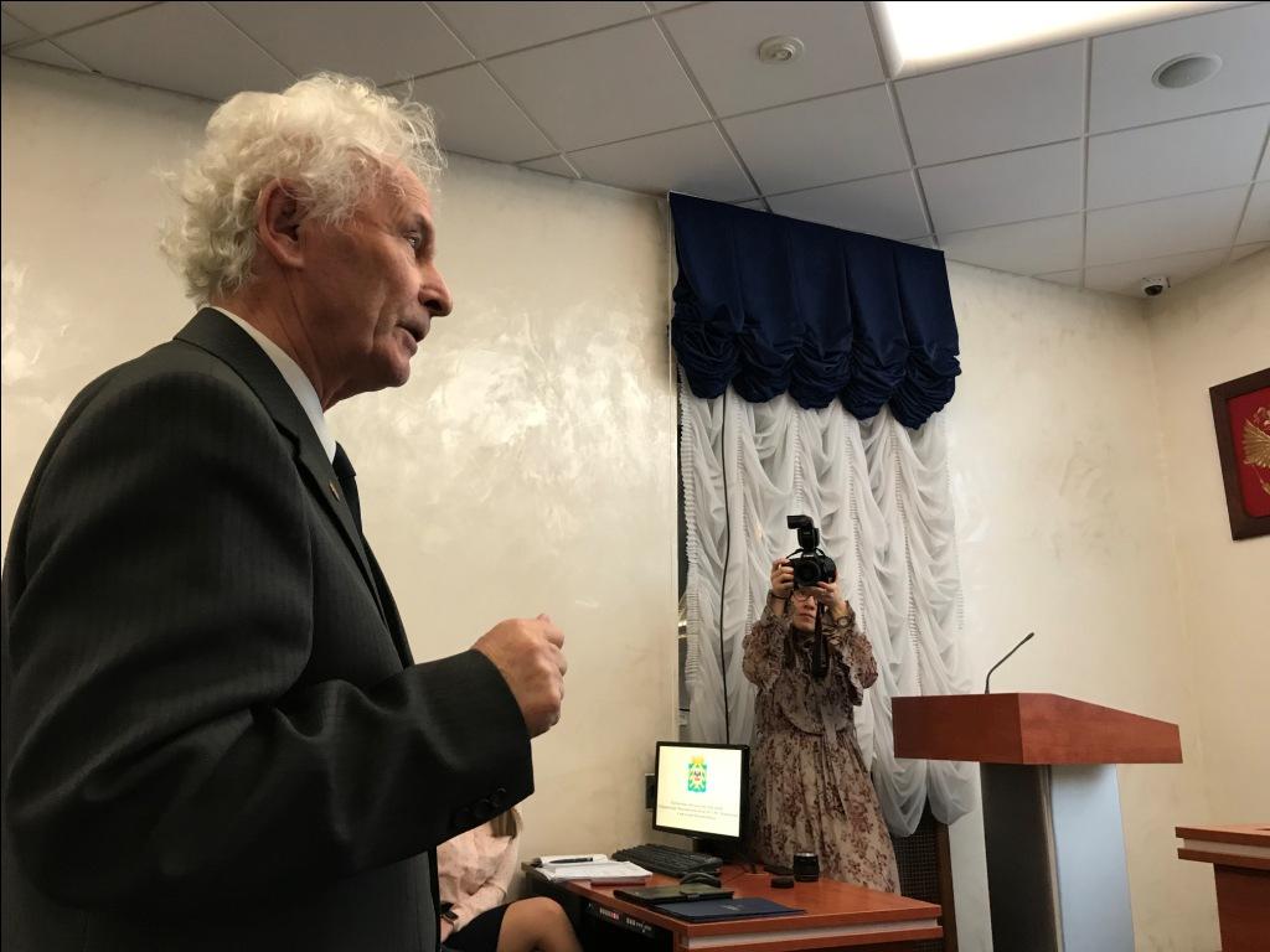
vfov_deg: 49.7
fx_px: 1027
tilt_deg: +13.0
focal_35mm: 28
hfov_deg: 63.4
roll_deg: -0.3
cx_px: 635
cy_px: 476
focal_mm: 3.99
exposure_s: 1/15
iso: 50
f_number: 1.8
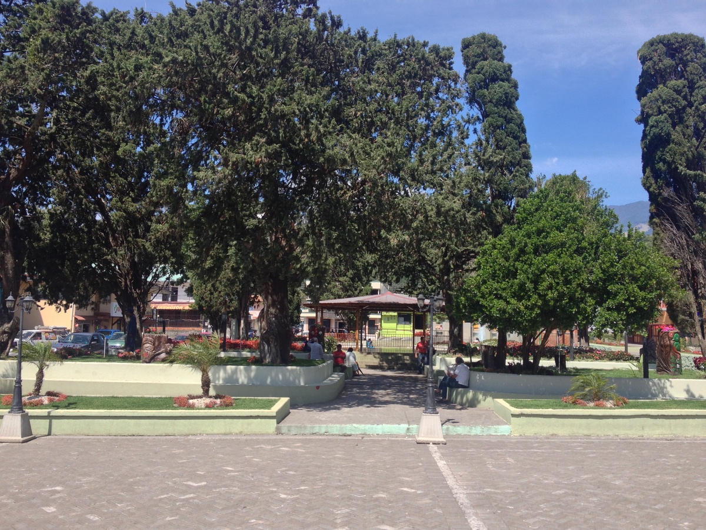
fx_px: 714
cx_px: 353
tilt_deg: +2.5
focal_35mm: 35
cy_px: 265
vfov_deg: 40.7
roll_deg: -0.9
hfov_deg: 52.6
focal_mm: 4.28
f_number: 2.4
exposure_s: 1/824
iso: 50
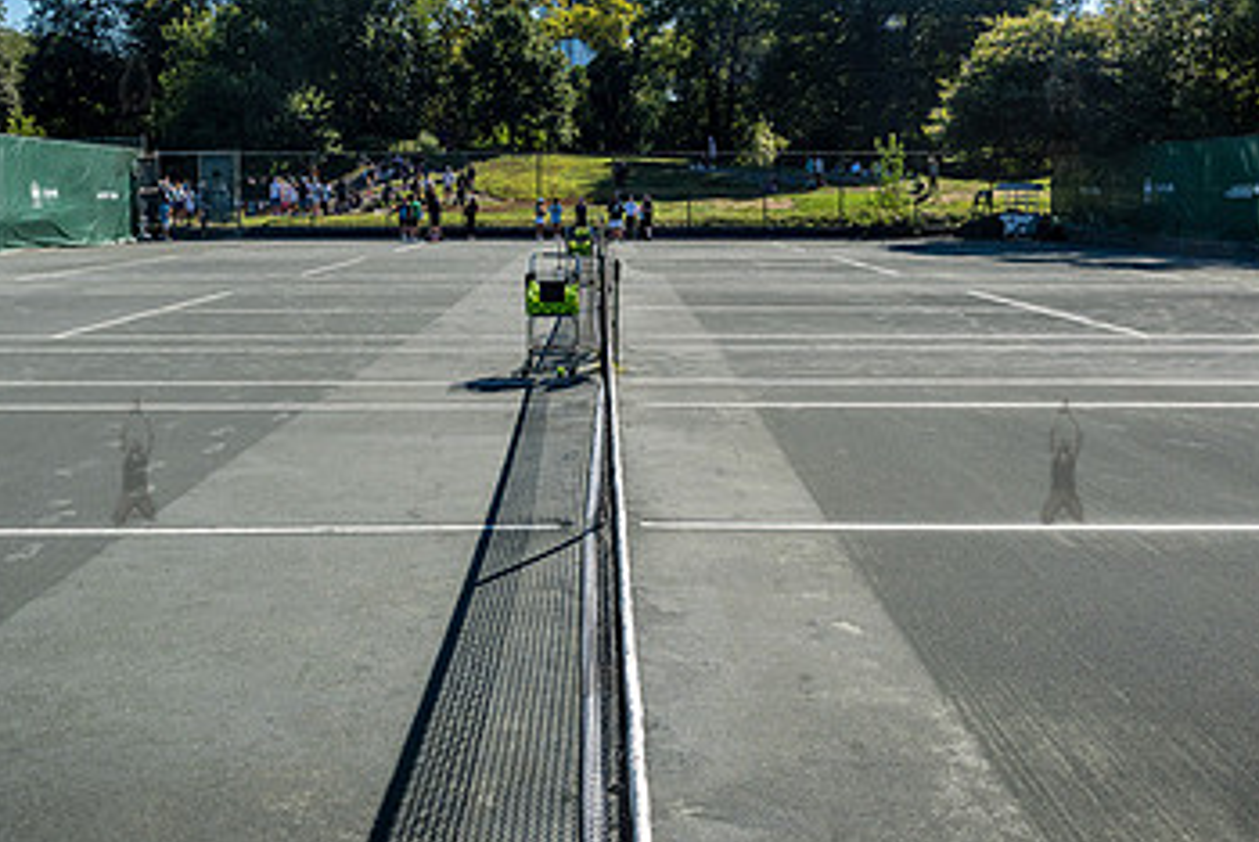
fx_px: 1400
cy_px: 286
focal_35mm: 40
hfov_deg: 48.4
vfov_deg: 33.2
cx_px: 597
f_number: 9
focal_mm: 24
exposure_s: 1/500
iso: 200
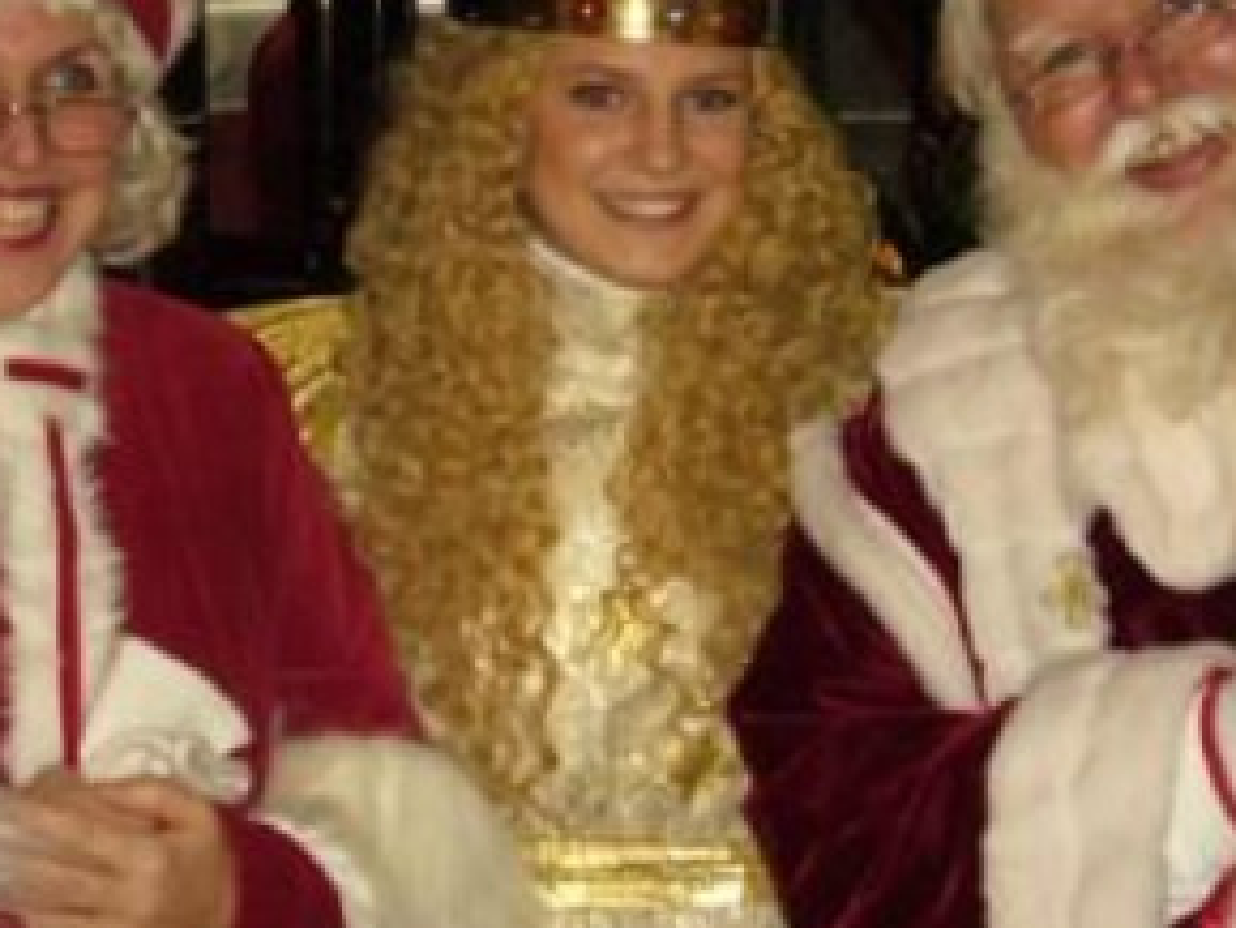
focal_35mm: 121
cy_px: 357
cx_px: 667
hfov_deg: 16.3
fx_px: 4322
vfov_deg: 12.2
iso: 320
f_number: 4
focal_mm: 11.5
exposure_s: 1/60
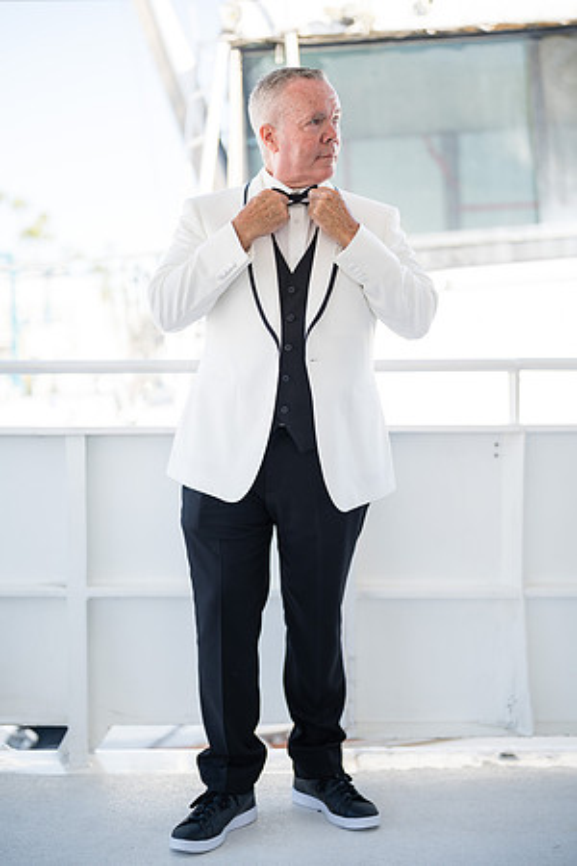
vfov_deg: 39.6
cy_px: 433
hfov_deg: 27.0
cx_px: 288
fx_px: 1202
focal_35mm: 50
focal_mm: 50
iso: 100
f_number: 1.2
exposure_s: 1/1250
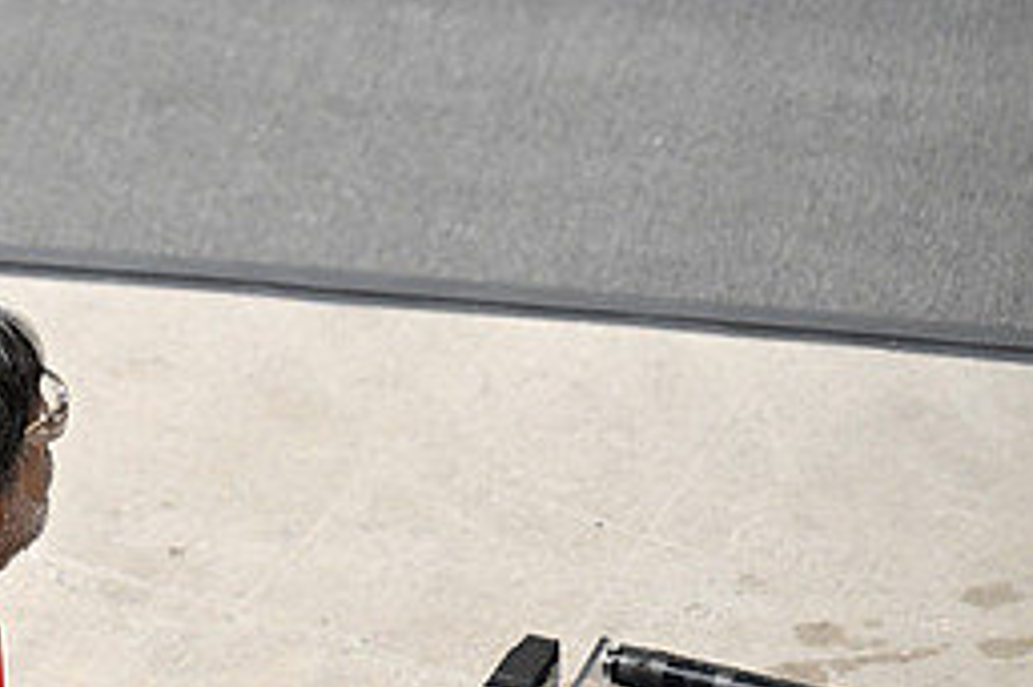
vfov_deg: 5.1
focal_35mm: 271
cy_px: -34
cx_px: -125
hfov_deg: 7.6
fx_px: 7771
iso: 1250
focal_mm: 120
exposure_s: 1/125
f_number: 4
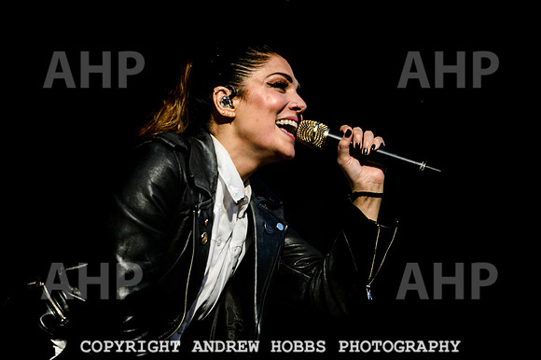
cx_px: 206
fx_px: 1461
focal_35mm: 97
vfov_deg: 14.1
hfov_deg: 20.9
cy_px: 188
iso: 200
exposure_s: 1/2500
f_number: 4.5
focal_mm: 75
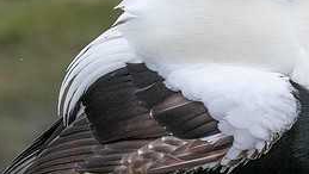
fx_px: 8075
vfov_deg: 1.2
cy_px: -56
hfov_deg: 2.2
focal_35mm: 985
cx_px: 272
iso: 1600
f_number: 8
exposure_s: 1/2000
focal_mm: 220
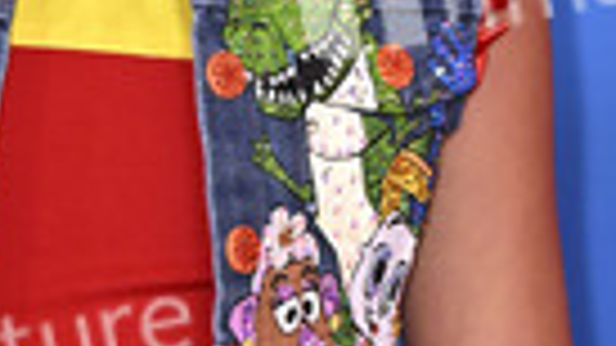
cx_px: 108
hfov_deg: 6.6
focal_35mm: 327
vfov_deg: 3.7
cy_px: -270
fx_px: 5340
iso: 1250
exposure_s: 1/250
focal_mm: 107
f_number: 6.3
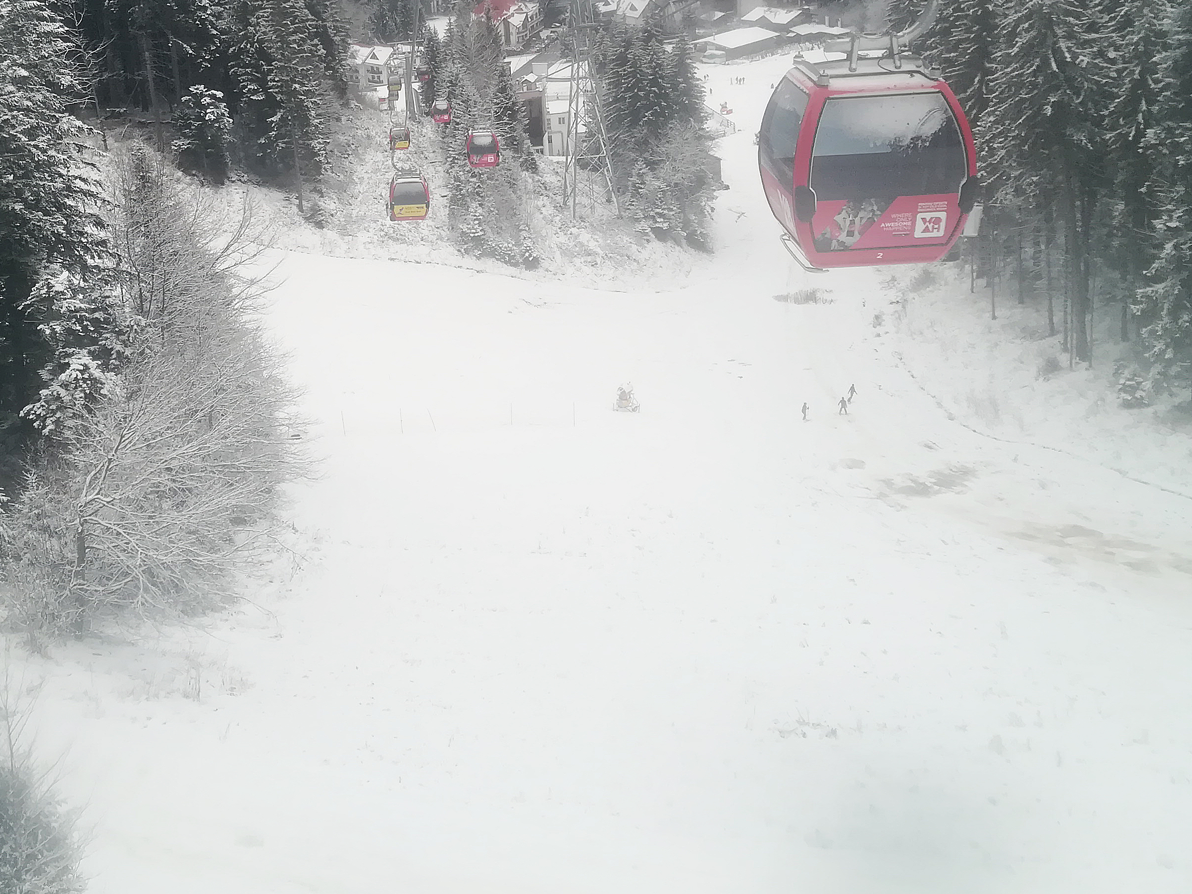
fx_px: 1481
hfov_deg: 43.3
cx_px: 404
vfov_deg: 32.6
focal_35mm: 43
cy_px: 166
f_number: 2.2
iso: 50
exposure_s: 1/159
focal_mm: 3.83
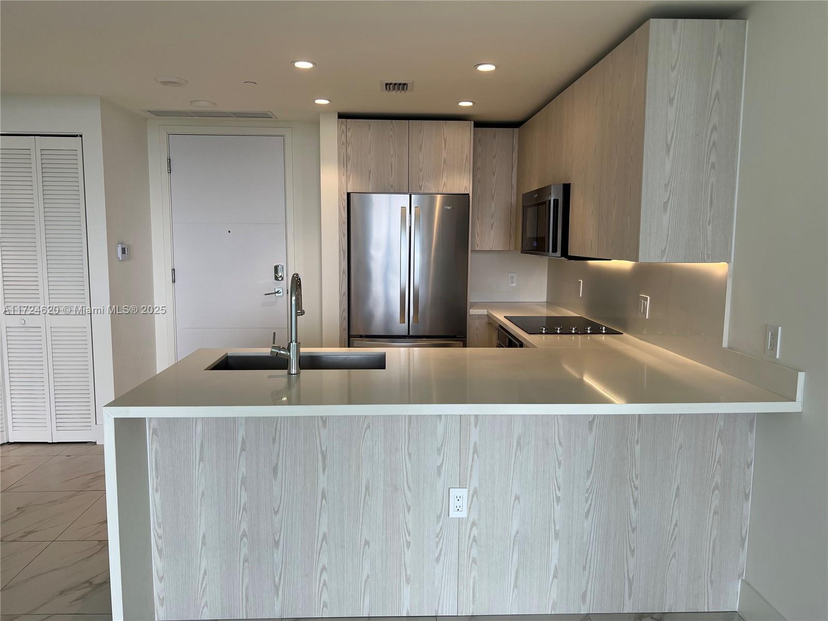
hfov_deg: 67.3
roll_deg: -0.7
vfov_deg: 53.1
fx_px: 622
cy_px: 310
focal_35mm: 26
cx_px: 414
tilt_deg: -5.4
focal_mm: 5.7
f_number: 1.5
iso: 50
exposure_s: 1/120
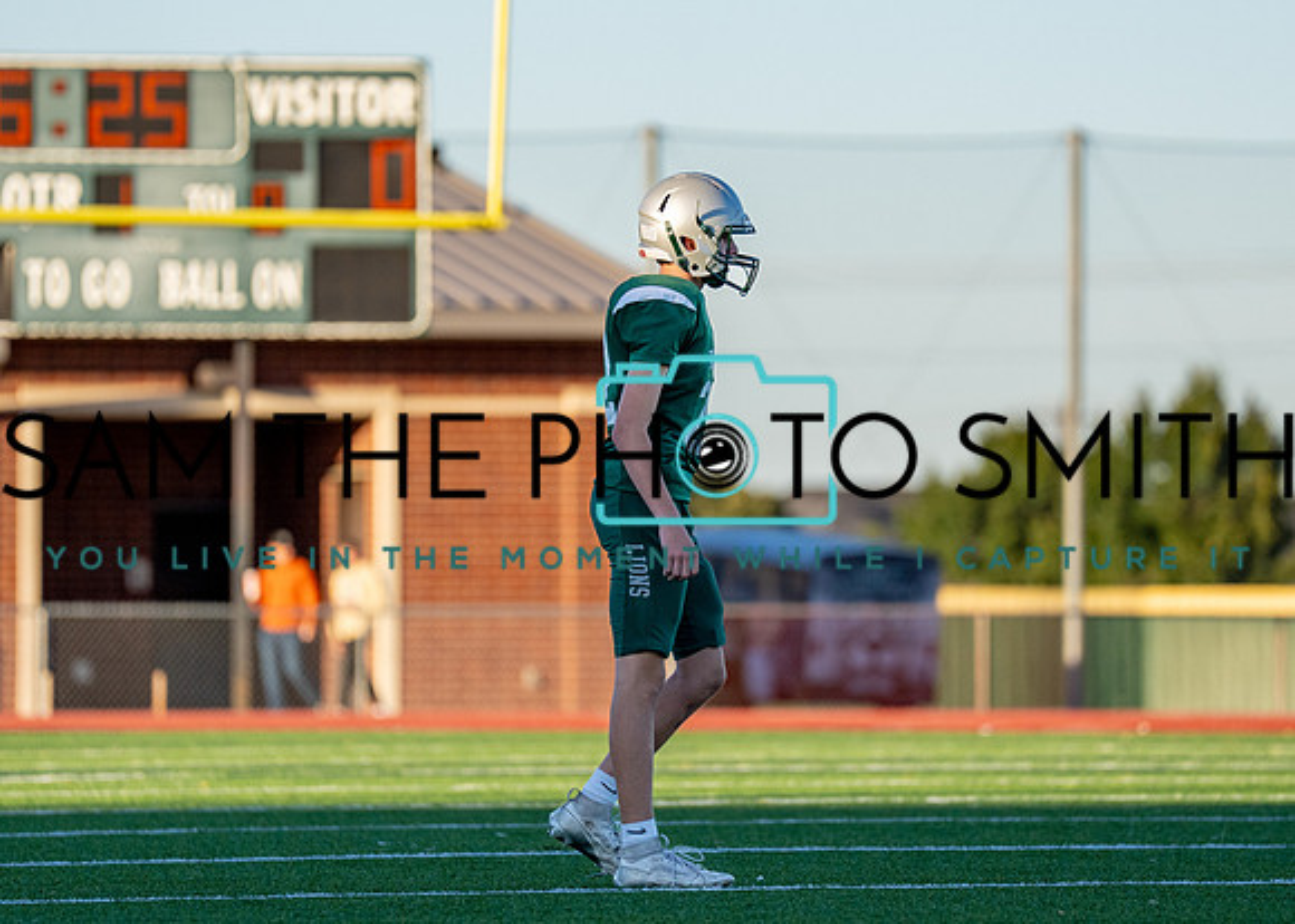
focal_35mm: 375
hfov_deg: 5.4
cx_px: 690
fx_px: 13778
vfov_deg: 3.8
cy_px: 411
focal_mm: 200
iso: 200
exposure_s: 1/3200
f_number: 2.8
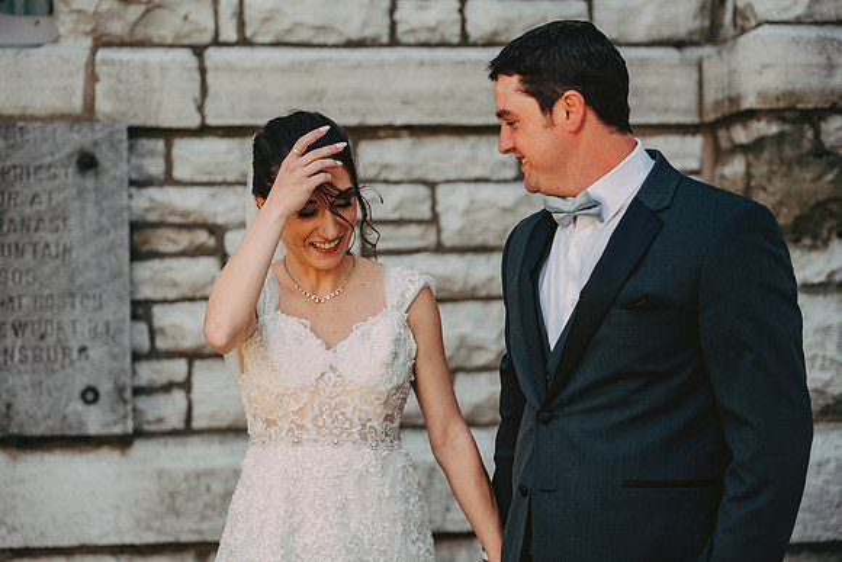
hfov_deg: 21.5
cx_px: 421
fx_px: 2222
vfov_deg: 14.4
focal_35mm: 95
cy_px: 281
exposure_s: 1/2000
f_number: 2.8
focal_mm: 95
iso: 1600
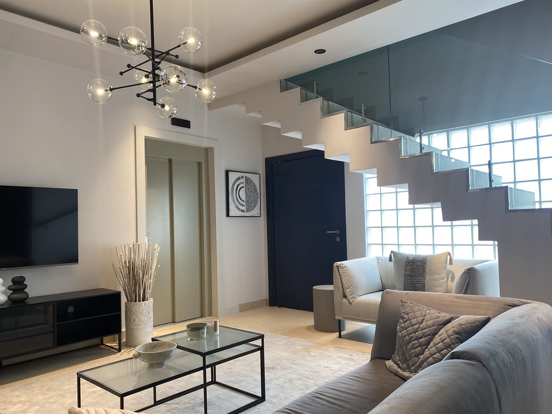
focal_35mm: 26
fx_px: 415
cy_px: 207
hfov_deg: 67.3
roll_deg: +1.5
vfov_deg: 53.1
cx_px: 276
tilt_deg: +1.1
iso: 100
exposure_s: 1/100
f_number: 1.8
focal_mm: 4.25
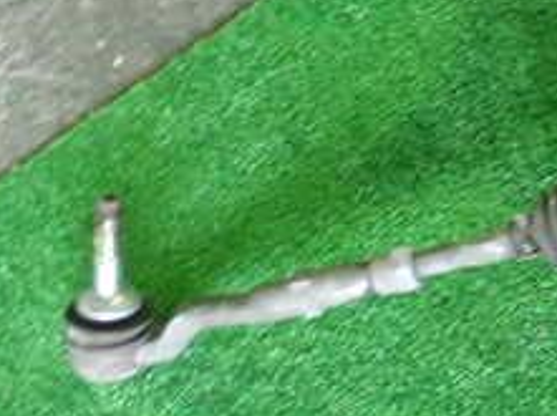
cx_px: 648
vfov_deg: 10.8
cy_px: 106
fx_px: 2185
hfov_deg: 14.1
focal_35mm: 136
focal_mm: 9.01
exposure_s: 1/13
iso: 800
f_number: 3.2
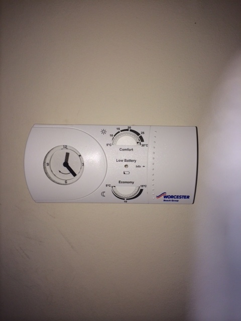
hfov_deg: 46.8
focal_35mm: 30
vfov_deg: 60.0
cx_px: 120
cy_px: 160
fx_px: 278
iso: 32
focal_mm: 4.12
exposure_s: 1/171
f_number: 2.2
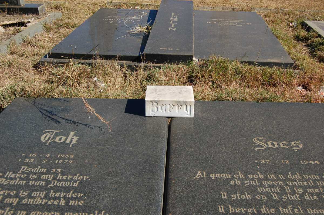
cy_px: 108
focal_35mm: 39
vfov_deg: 34.1
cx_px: 162
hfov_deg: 49.6
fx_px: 351
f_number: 6.3
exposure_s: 1/500
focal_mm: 26
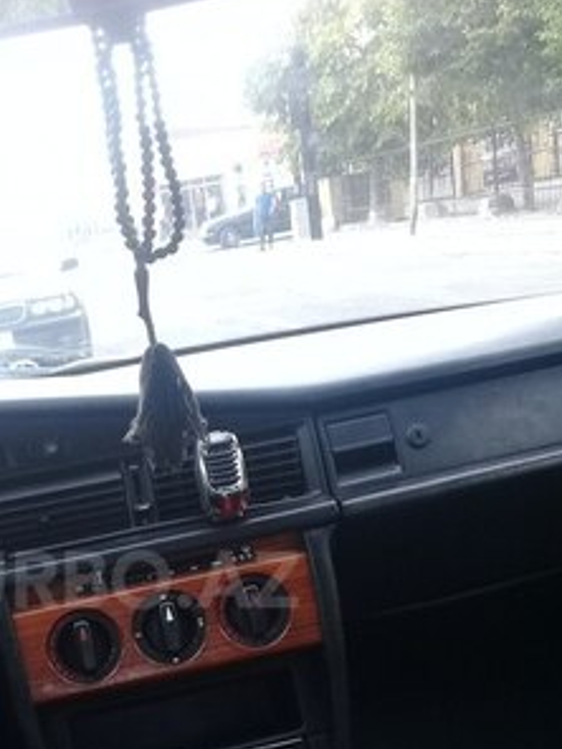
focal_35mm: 52
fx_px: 1126
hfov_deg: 27.4
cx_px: 104
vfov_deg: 35.8
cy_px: 579
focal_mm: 3.3
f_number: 2.2
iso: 50
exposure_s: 1/100
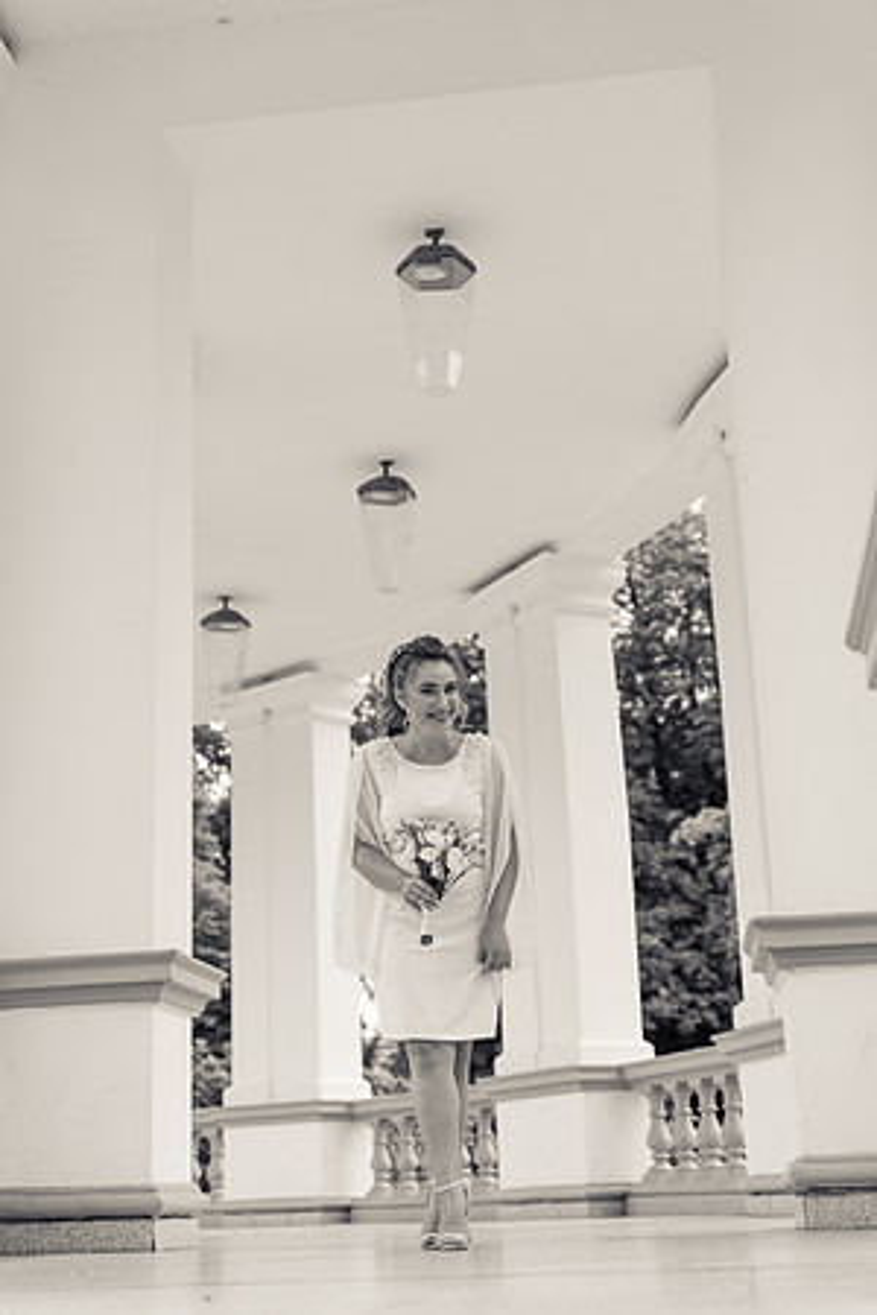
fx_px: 1900
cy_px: 658
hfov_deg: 26.0
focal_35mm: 52
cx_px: 438
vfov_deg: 38.2
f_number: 2.8
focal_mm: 52
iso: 160
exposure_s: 1/1000
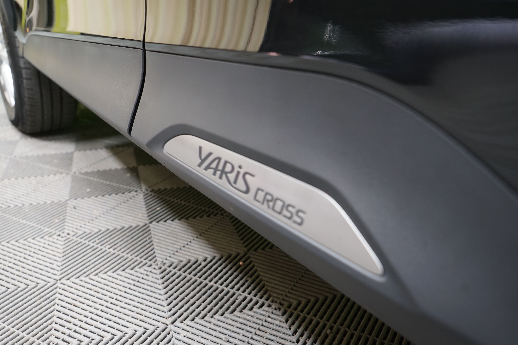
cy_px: 172
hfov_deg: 55.8
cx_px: 259
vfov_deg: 38.9
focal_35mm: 34
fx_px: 489
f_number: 5
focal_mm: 34
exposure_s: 1/20
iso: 1000
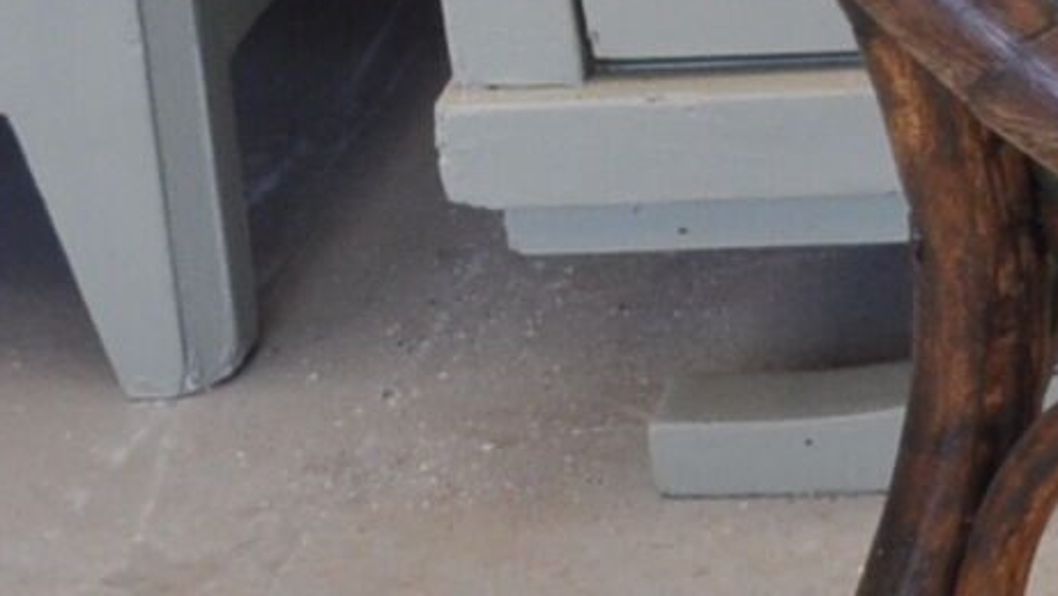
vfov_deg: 3.5
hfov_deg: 5.8
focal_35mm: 351
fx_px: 9849
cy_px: -297
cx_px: 2790
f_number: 5
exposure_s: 1/100
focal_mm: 32
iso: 400
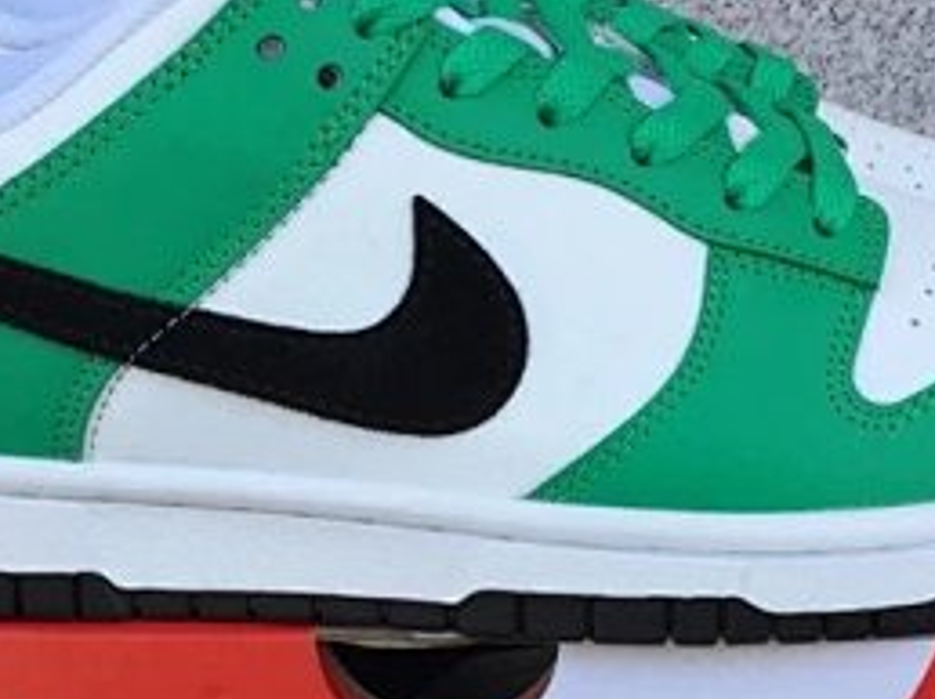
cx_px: 478
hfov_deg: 25.4
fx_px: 2078
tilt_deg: -22.2
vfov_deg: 18.9
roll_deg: +0.5
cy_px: 565
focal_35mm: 77
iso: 25
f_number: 2.4
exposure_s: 1/201
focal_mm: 3.3
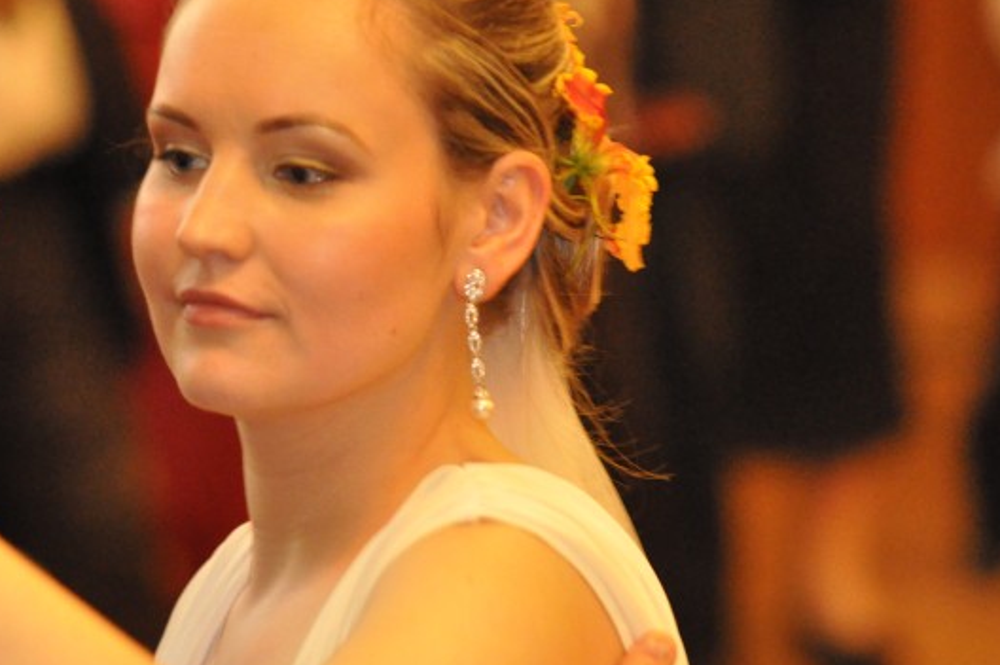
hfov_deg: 6.7
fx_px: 8520
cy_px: 280
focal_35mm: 307
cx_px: 203
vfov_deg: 4.5
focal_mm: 120
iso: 3200
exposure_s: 1/60
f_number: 2.8
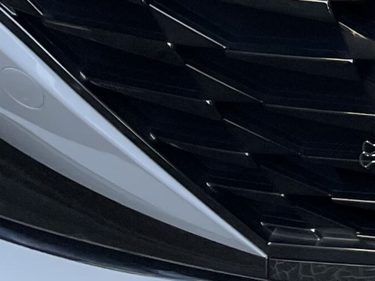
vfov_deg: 9.1
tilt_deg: -20.2
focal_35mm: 157
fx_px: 1701
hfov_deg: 11.6
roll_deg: -0.3
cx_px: 685
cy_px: -216
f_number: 1.6
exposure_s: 1/254
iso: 32
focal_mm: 4.2
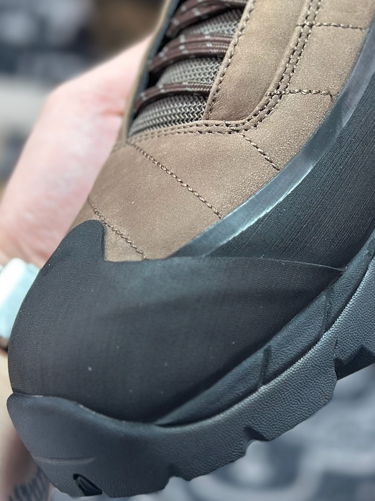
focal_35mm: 92
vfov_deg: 21.1
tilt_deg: -57.1
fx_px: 1330
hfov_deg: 15.9
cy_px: 106
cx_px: 316
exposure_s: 1/294
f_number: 1.78
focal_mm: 6.86
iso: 80
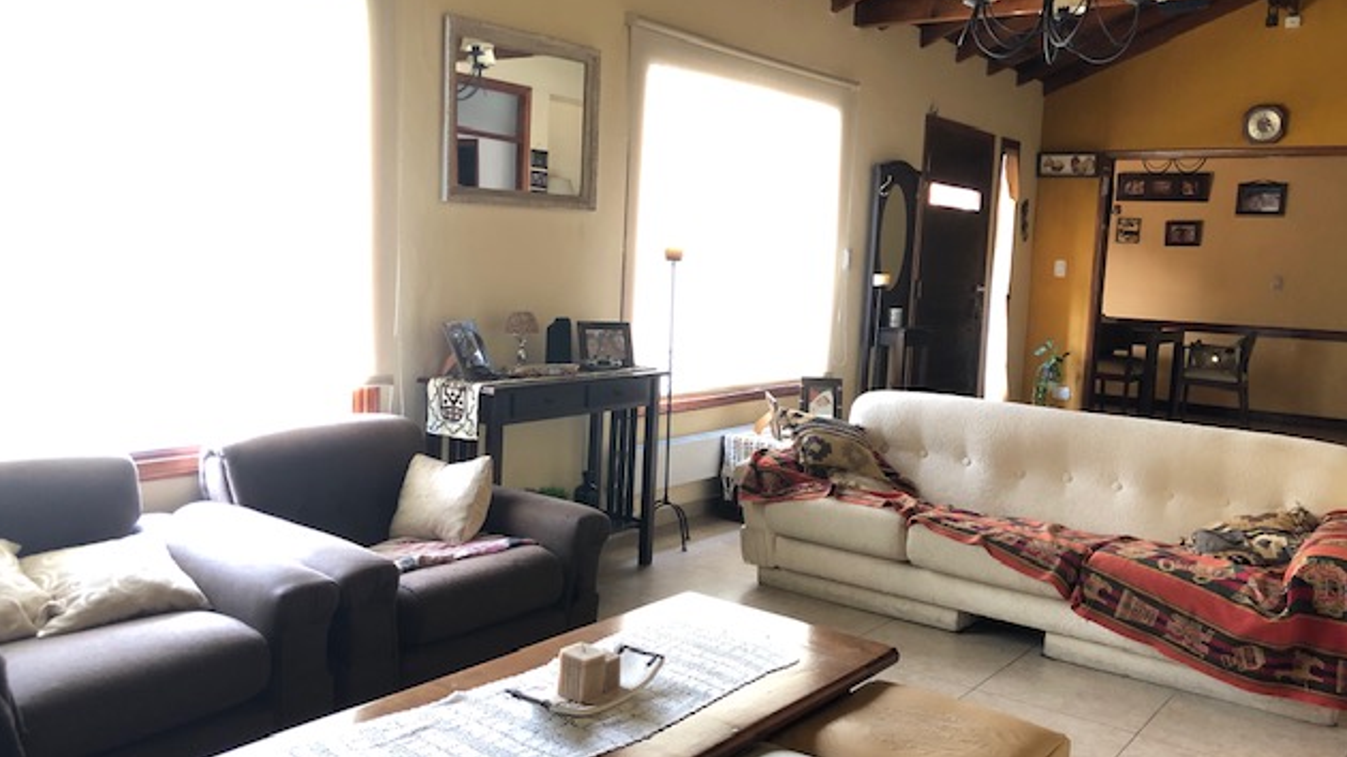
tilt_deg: -7.2
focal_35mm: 31
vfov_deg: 37.7
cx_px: 667
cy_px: 385
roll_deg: -0.4
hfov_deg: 62.6
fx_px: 1107
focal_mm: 3.99
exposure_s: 1/17
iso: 100
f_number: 1.8
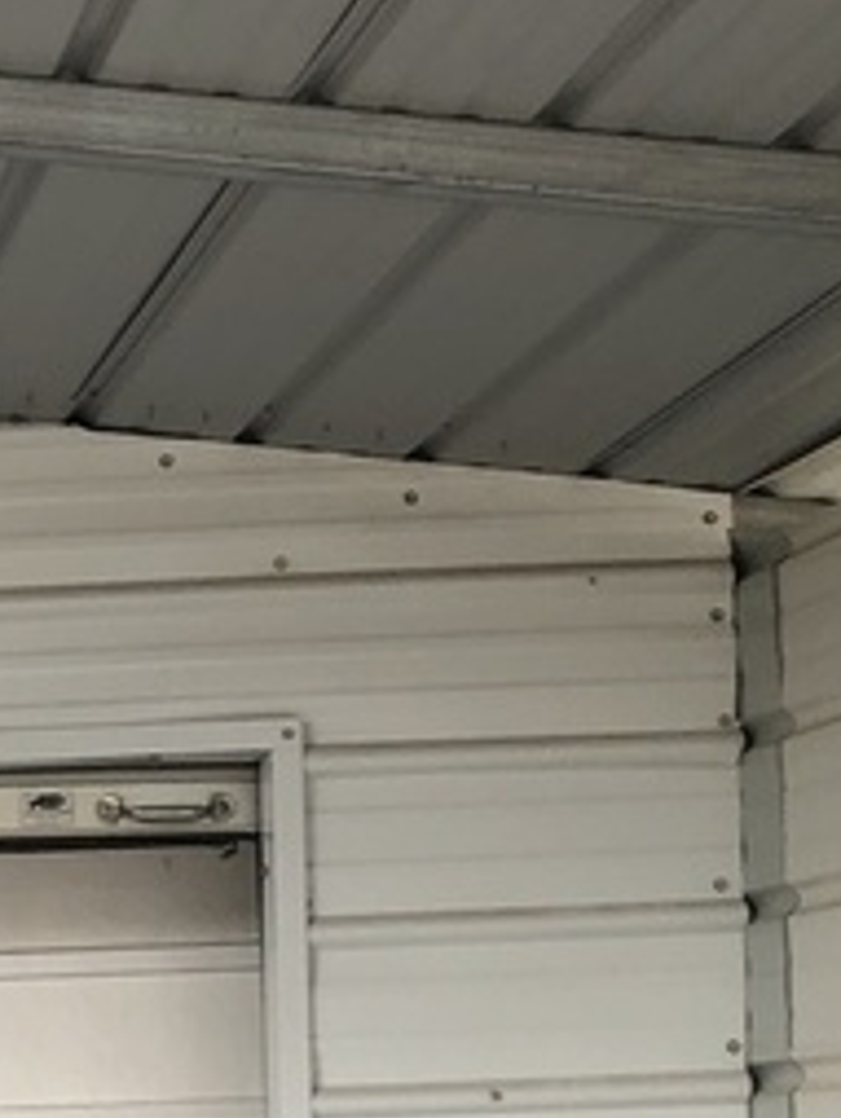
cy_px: 1364
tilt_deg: -2.0
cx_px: -669
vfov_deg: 15.9
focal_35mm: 119
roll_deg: +1.3
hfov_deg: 11.6
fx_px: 3848
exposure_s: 1/120
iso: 40
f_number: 1.8
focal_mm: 3.99
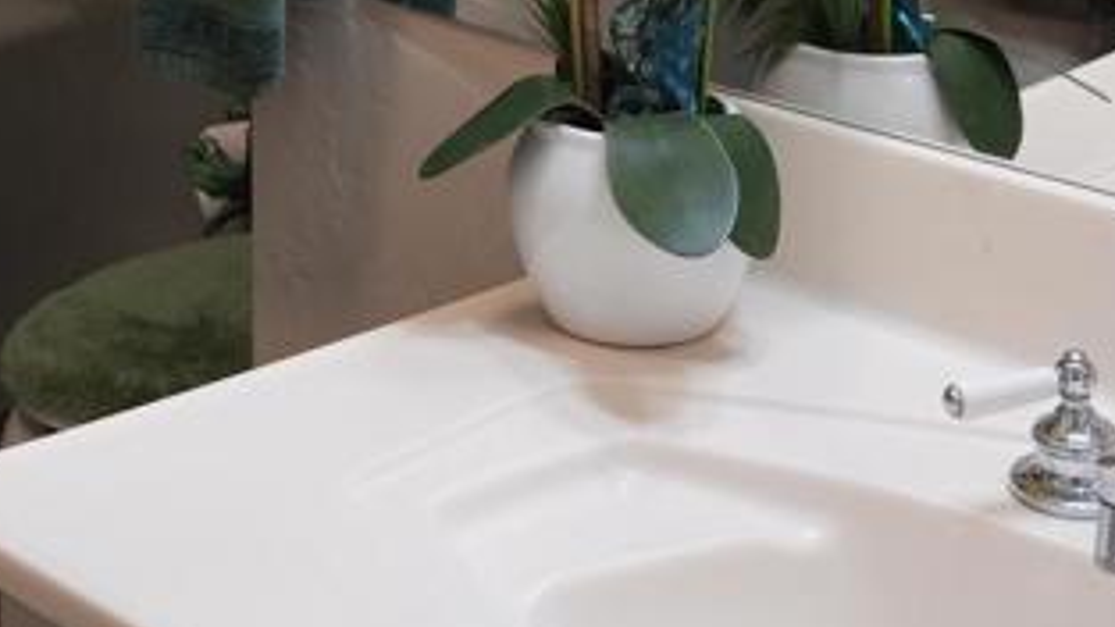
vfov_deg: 11.6
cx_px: 285
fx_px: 2838
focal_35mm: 96
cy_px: -525
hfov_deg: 22.0
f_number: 4
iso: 1000
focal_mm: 28
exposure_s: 1/160
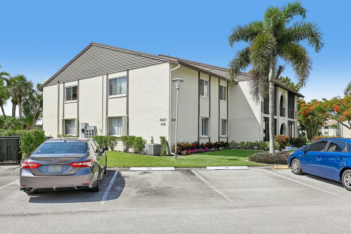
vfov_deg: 52.2
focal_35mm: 24
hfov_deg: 72.6
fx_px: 239
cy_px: 117
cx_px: 176
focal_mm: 24.5
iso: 200
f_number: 8
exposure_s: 1/1000
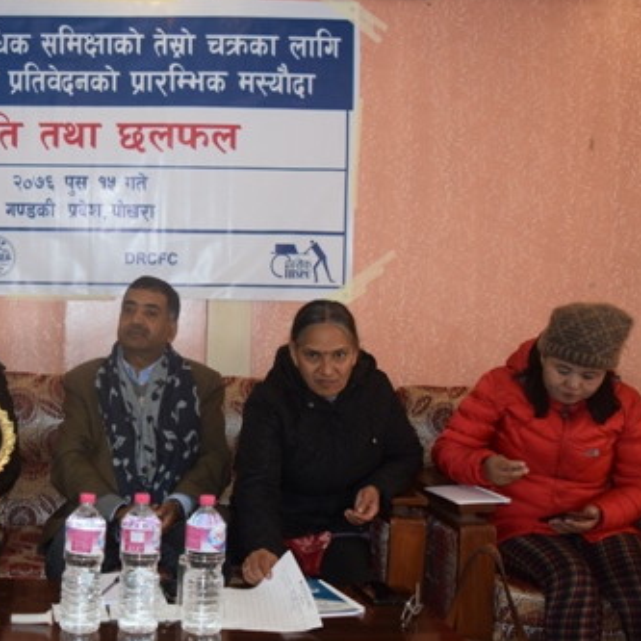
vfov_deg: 34.7
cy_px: 351
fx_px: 1027
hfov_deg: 33.7
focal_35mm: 49
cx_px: 129
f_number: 4
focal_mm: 20
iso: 800
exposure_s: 1/60
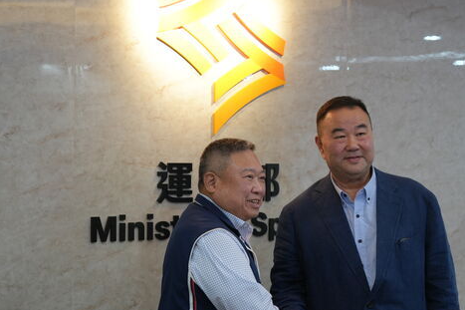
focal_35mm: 90
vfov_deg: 15.2
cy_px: 157
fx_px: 1162
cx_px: 296
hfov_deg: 22.6
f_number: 4
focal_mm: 70
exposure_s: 1/160
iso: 1000
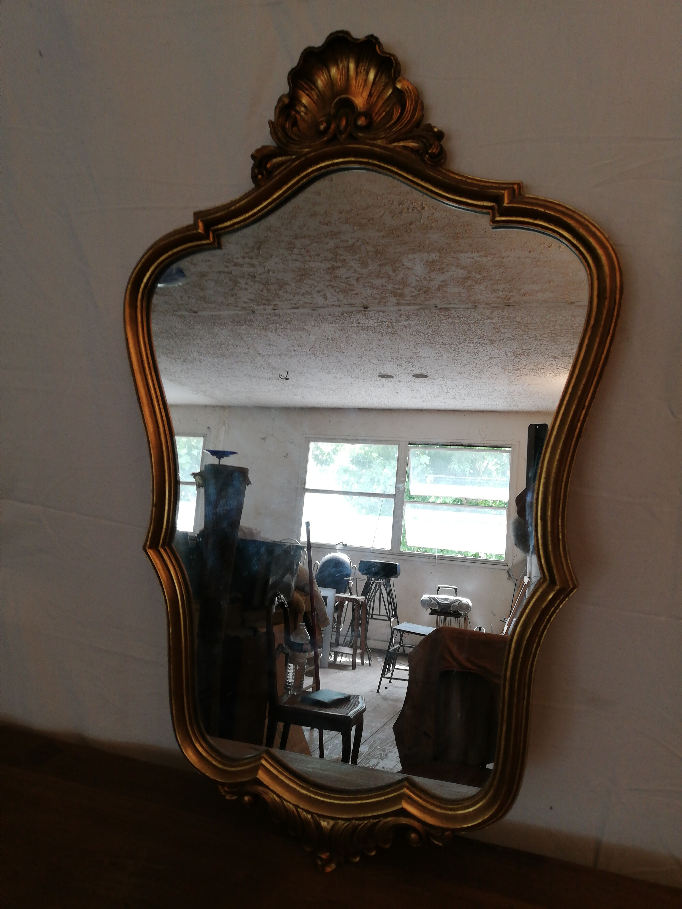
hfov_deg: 53.1
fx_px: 683
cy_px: 454
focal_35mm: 26
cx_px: 341
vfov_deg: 67.3
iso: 100
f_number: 2.2
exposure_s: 1/50
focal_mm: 3.81
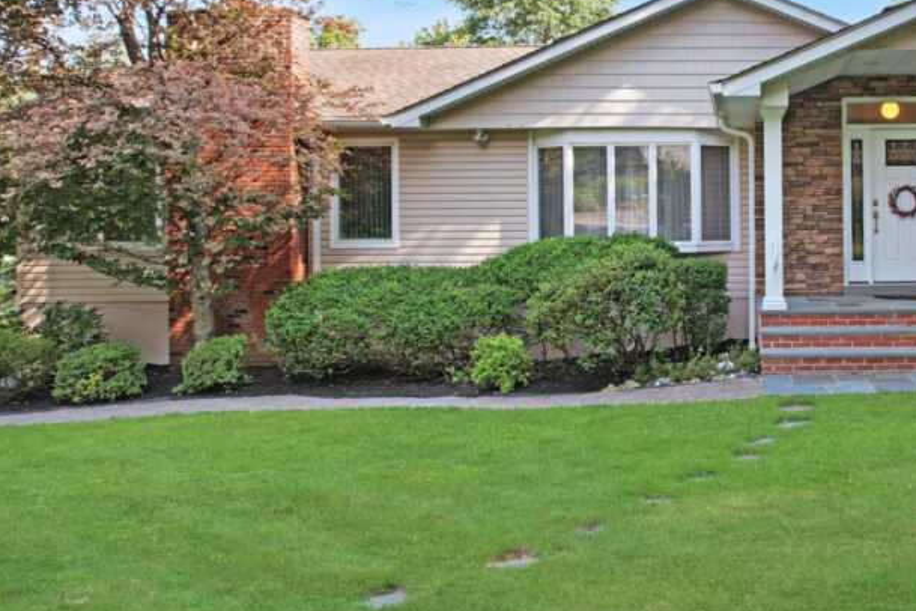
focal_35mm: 37
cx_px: 719
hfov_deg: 49.2
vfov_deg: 35.6
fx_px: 941
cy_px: 202
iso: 100
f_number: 2.8
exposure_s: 1/640
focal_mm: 8.4
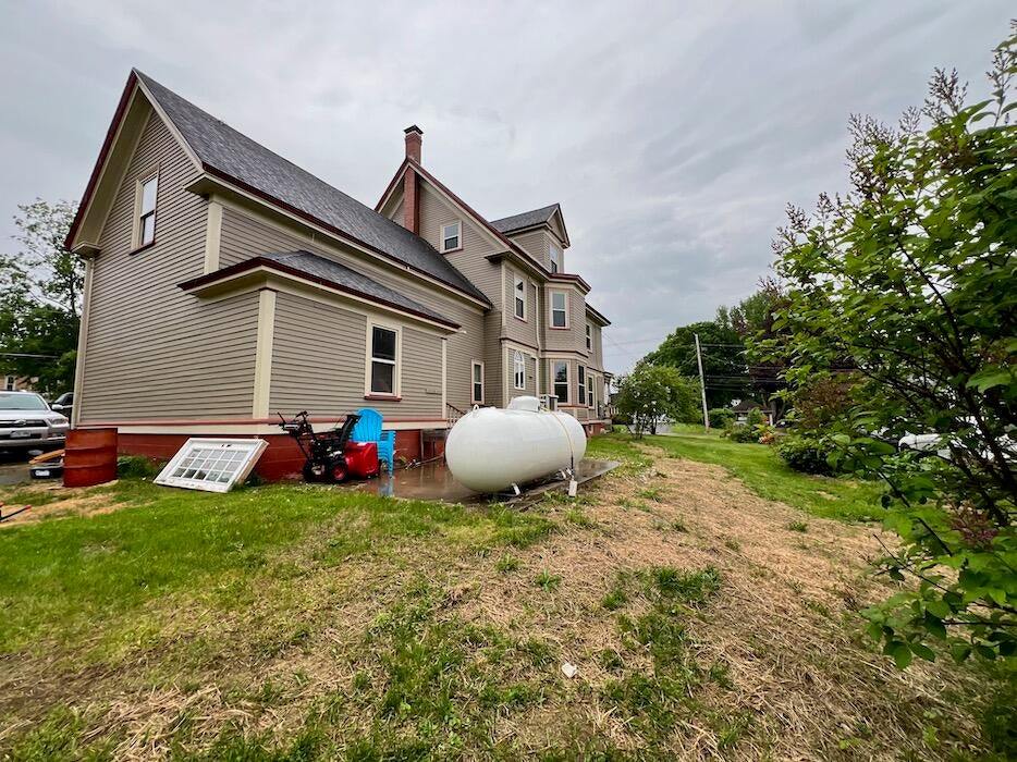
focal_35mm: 13
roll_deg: +1.2
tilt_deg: +5.3
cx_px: 508
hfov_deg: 106.2
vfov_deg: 89.9
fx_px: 382
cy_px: 381
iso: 32
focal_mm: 1.57
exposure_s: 1/296
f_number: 1.8
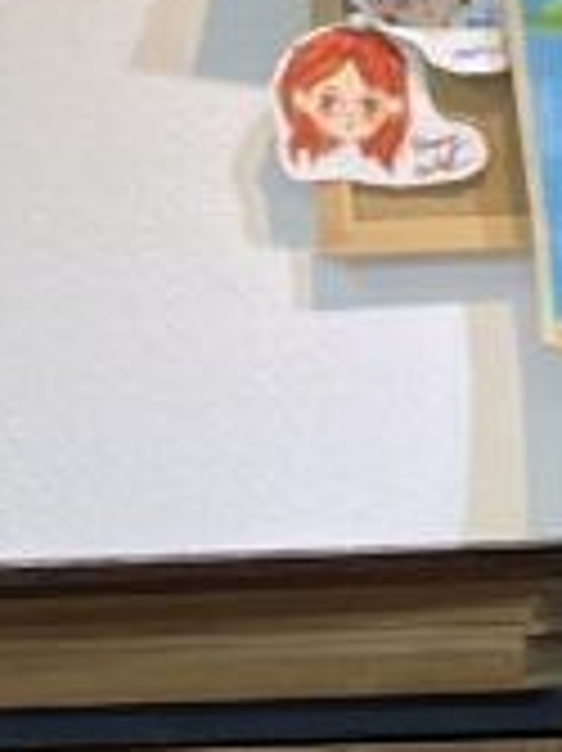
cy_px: 599
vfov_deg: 12.6
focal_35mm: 156
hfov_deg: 8.2
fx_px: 3381
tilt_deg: +2.5
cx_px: 1637
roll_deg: +1.5
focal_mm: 4.25
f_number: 1.8
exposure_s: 1/100
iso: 64
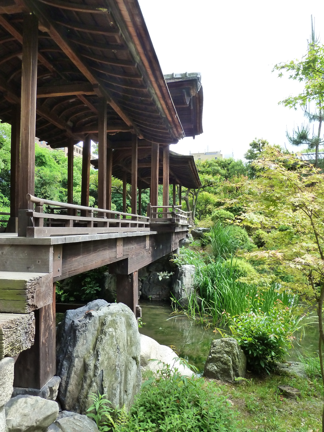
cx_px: 162
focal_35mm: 25
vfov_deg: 69.4
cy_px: 216
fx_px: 312
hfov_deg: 54.9
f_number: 4
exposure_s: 1/125
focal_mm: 4.1
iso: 200
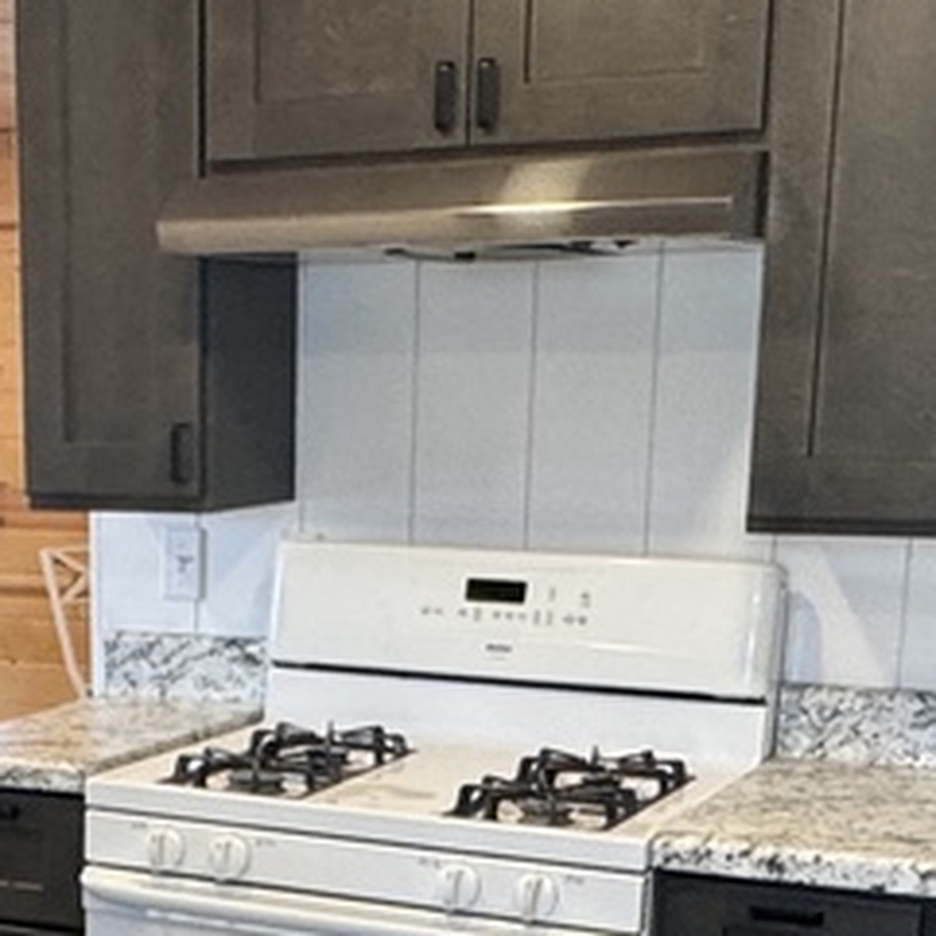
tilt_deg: -15.6
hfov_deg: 22.8
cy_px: 983
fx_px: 2264
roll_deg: +0.6
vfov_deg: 22.3
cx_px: 101
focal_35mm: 74
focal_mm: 2.22
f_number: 2.2
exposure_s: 1/120
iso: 200
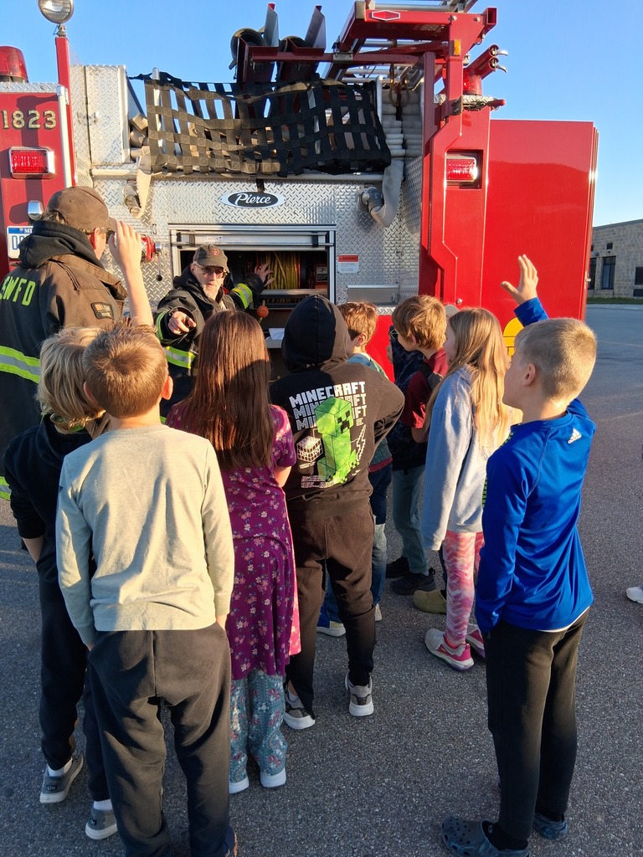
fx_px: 644
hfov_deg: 53.1
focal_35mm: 26
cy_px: 428
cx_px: 322
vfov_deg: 67.3
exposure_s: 1/182
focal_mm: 3.98
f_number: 1.8
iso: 25
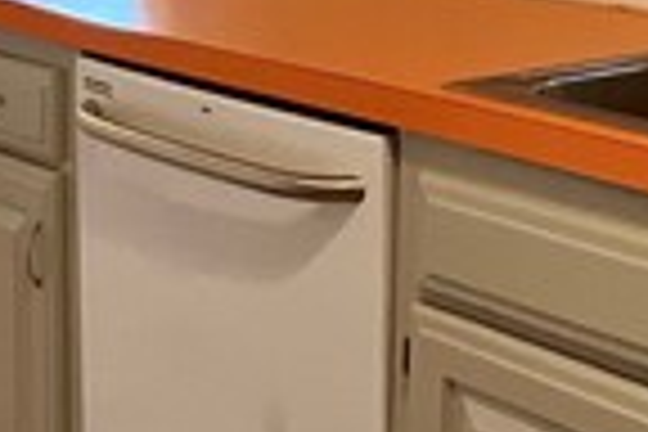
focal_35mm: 96
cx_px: 333
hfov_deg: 21.2
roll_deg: -0.9
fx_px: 1728
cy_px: -14
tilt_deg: -8.1
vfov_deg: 14.0
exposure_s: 1/60
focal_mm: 1.57
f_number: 1.8
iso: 125
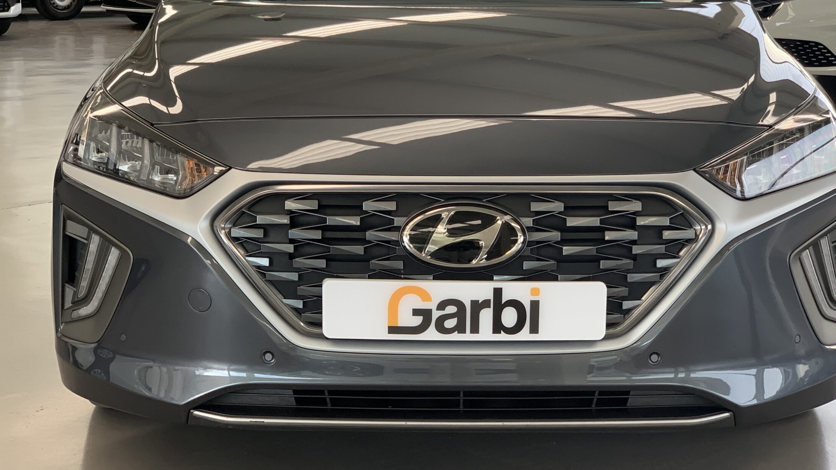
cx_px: 440
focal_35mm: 66
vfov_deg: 18.2
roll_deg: +0.1
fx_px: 1463
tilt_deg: -8.9
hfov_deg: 31.9
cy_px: 151
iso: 40
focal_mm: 6
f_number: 2.4
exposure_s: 1/122
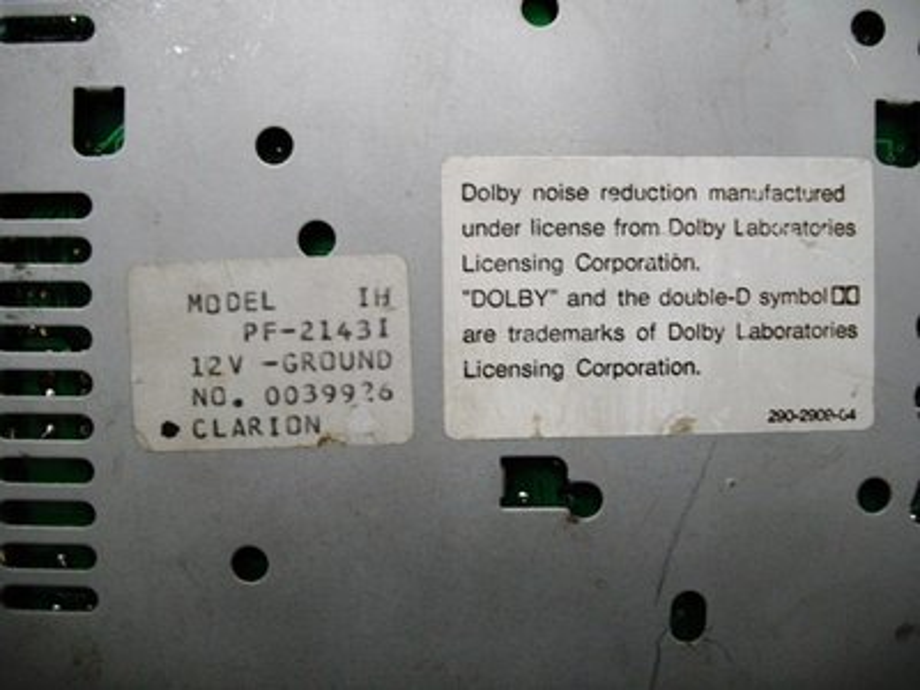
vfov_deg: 45.4
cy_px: 345
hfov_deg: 58.4
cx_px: 460
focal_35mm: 31
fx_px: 824
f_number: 2.9
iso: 224
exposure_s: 1/50
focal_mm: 5.7
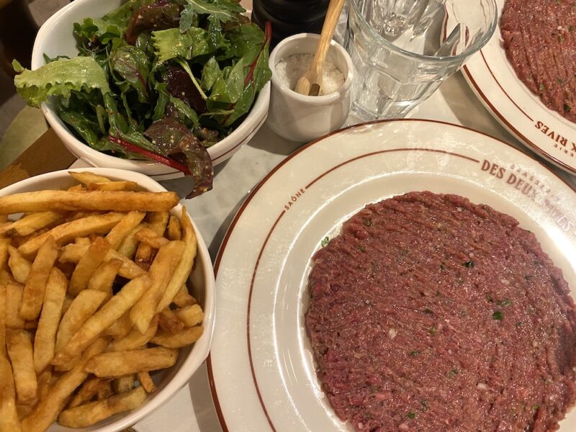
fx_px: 433
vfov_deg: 53.1
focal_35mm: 26
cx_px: 288
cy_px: 216
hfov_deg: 67.3
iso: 320
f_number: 1.8
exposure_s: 1/50
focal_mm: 4.25
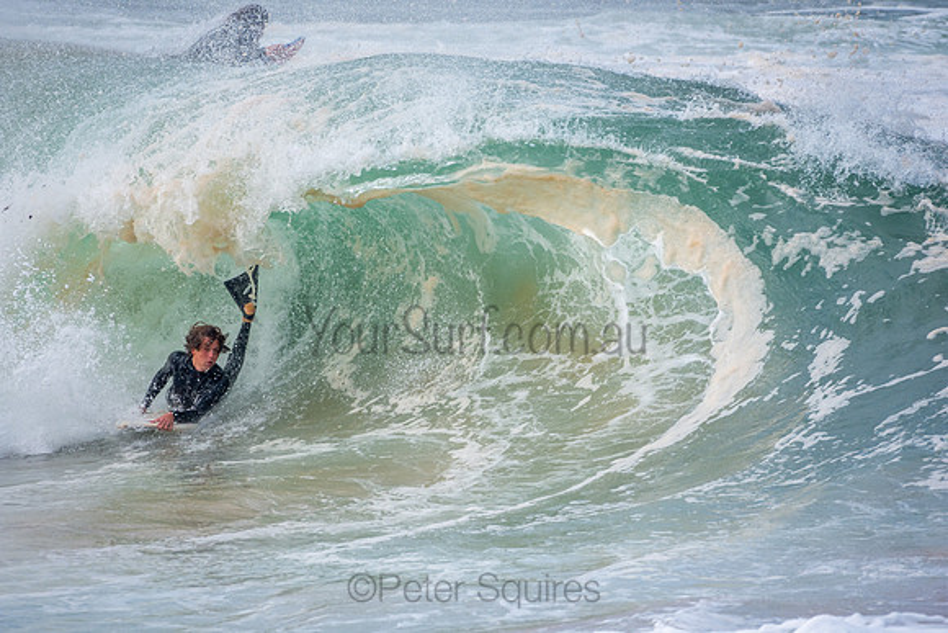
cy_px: 316
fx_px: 19754
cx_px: 474
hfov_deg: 2.7
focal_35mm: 750
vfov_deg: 1.8
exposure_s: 1/1000
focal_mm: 500
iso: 200
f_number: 5.6
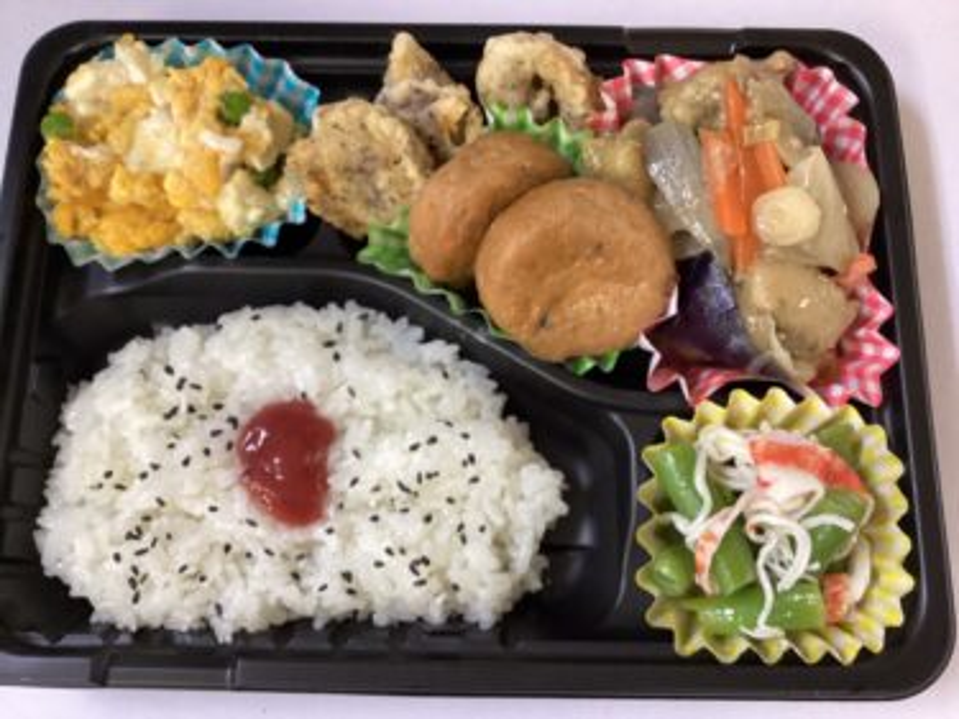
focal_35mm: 31
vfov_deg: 45.4
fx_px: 859
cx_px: 480
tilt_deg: -75.6
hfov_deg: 58.4
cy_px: 360
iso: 250
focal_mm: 3.3
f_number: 2.4
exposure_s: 1/60
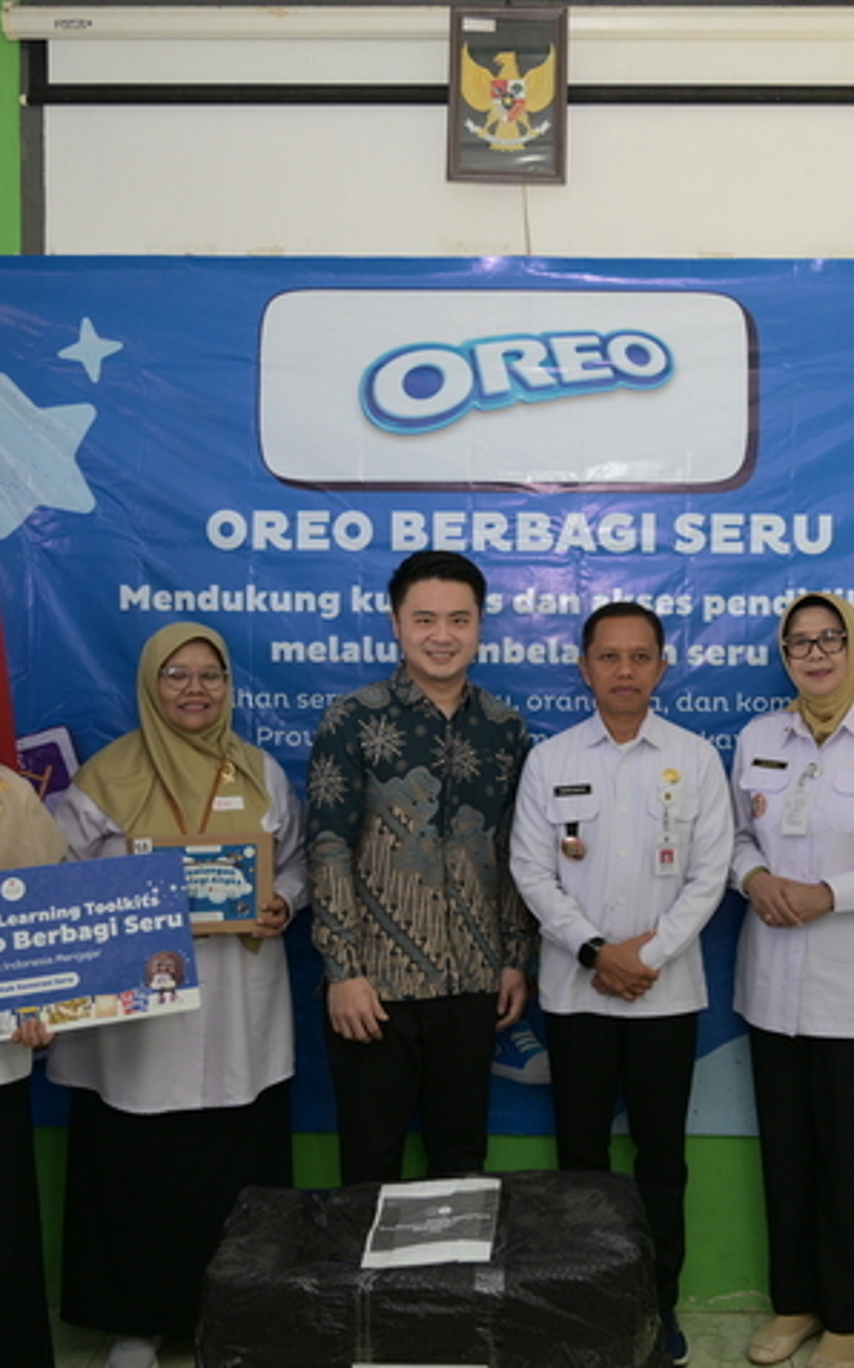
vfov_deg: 48.2
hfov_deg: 31.0
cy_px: 687
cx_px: 565
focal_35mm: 41
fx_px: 1527
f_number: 4
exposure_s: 1/160
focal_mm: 24
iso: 800
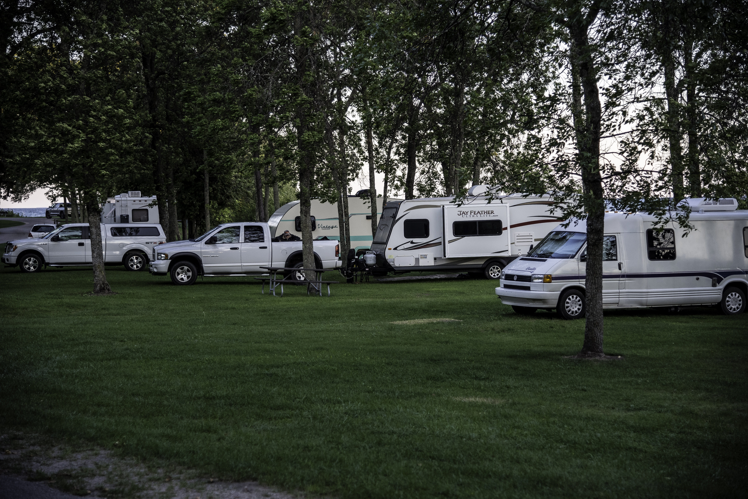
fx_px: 1559
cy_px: 250
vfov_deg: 18.2
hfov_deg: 27.0
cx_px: 374
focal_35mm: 75
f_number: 4
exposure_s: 1/500
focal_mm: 75
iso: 800
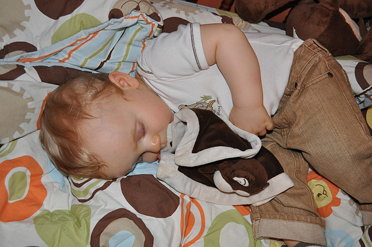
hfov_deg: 49.6
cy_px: 124
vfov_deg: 34.1
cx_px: 186
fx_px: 402
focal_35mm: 39
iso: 800
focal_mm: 26
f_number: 4.2
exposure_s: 1/60
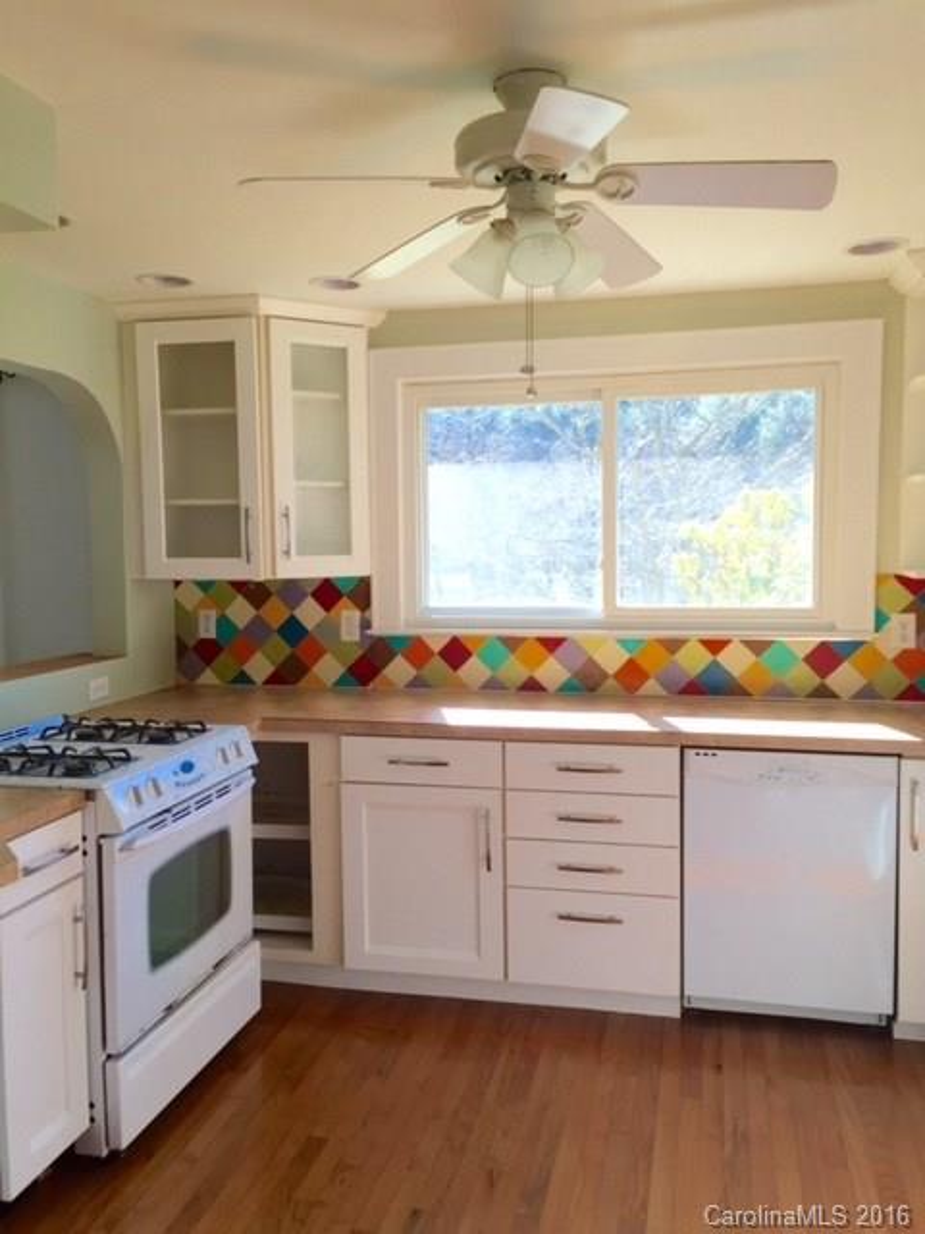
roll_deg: -0.1
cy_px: 617
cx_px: 462
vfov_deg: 61.7
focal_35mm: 29
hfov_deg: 48.2
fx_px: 1033
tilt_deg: -4.1
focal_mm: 4.15
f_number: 2.2
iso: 40
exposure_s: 1/120
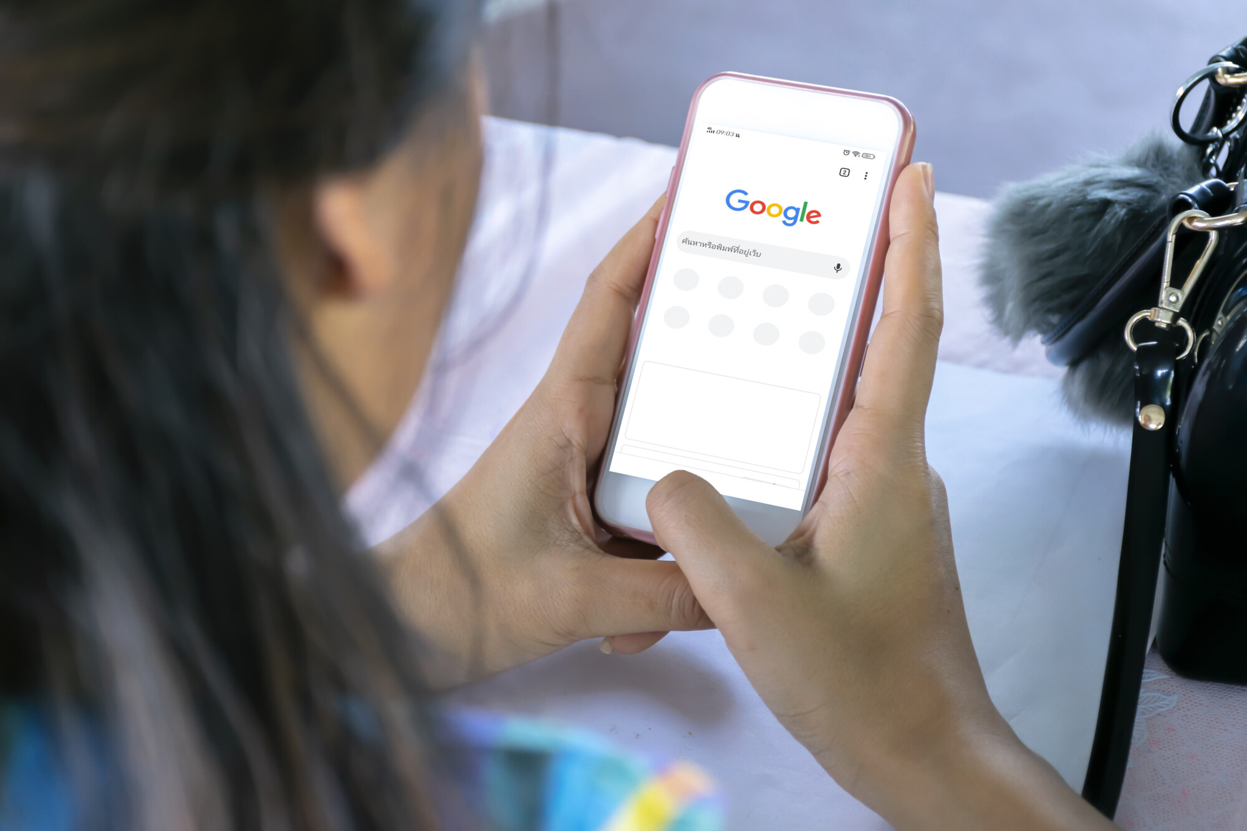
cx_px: 624
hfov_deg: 60.3
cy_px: 416
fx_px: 1074
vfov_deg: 42.3
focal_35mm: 31
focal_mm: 31
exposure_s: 1/125
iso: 100
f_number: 4.5
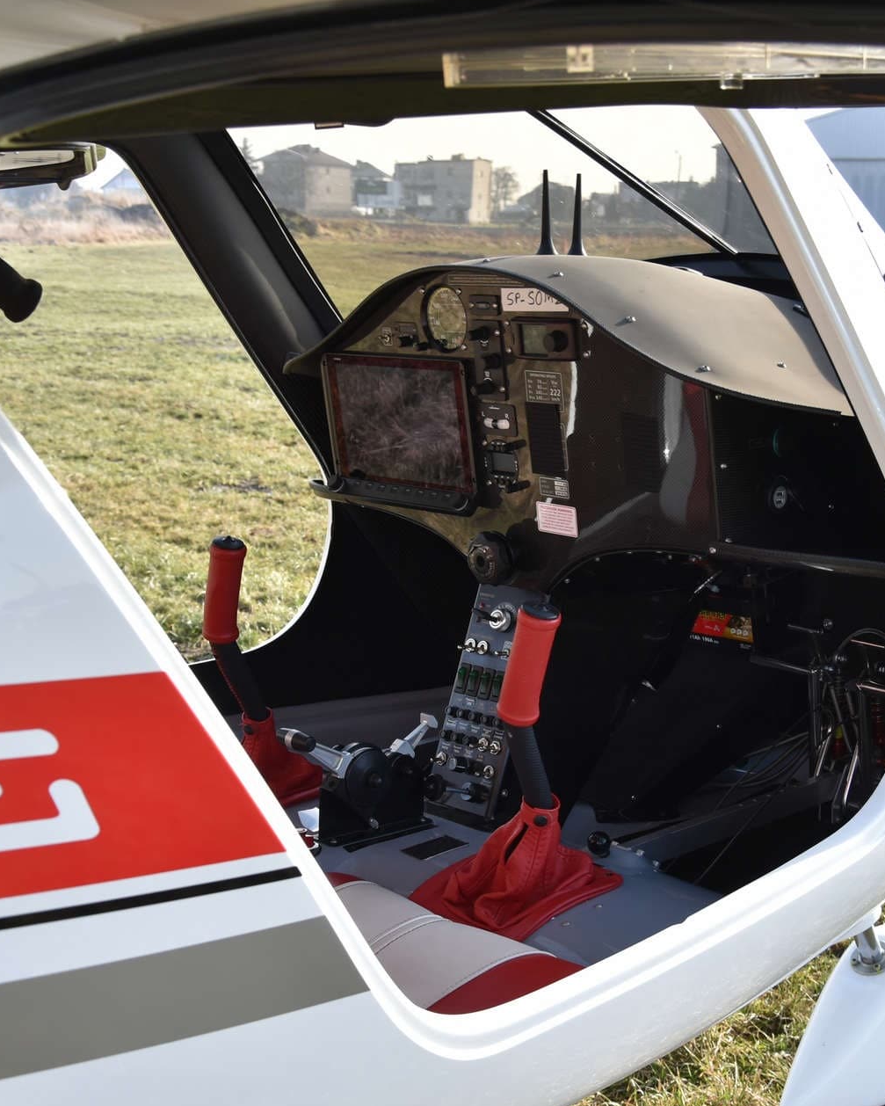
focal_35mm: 54
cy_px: 549
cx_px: 554
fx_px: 1758
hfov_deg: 28.2
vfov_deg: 34.9
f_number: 5.6
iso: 200
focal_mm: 25
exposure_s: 1/250
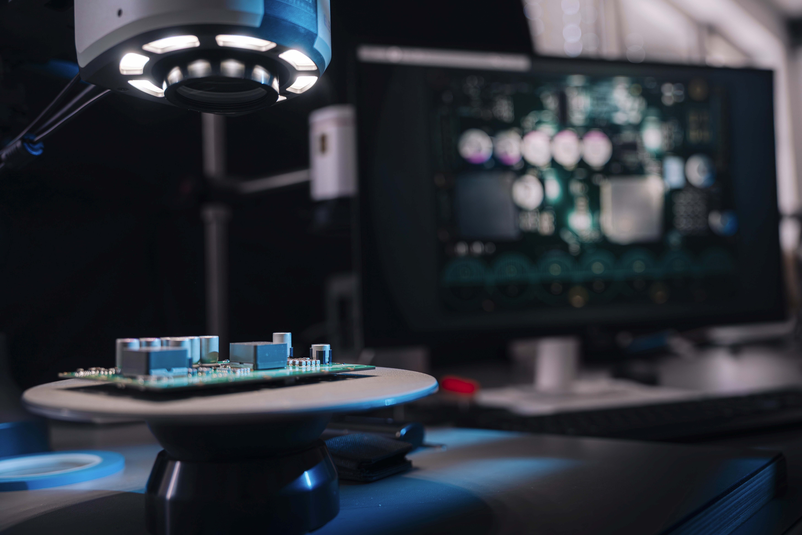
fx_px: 757
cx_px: 401
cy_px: 268
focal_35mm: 34
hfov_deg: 55.8
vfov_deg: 38.9
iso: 320
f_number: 2.8
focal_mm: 34
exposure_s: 1/160
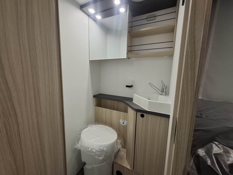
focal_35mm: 13
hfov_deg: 106.2
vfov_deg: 89.9
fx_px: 88
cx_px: 116
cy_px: 88
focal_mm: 1.74
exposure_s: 1/33
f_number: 2.2
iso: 200
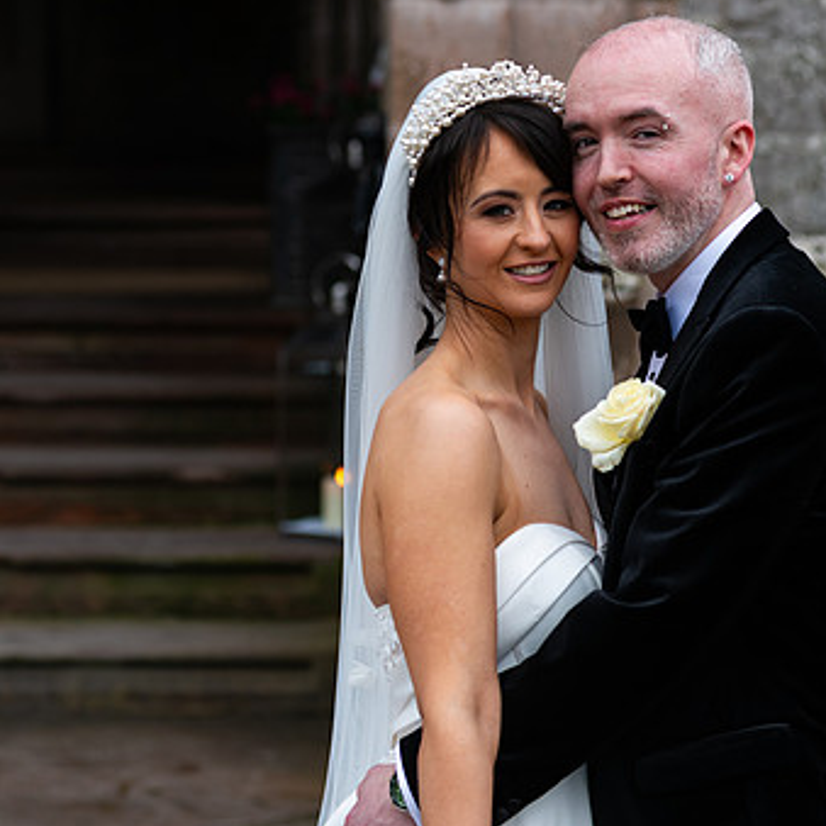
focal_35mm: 148
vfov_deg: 11.8
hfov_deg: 11.8
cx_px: 451
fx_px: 3995
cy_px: 413
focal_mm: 100
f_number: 3.5
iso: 160
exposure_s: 1/160
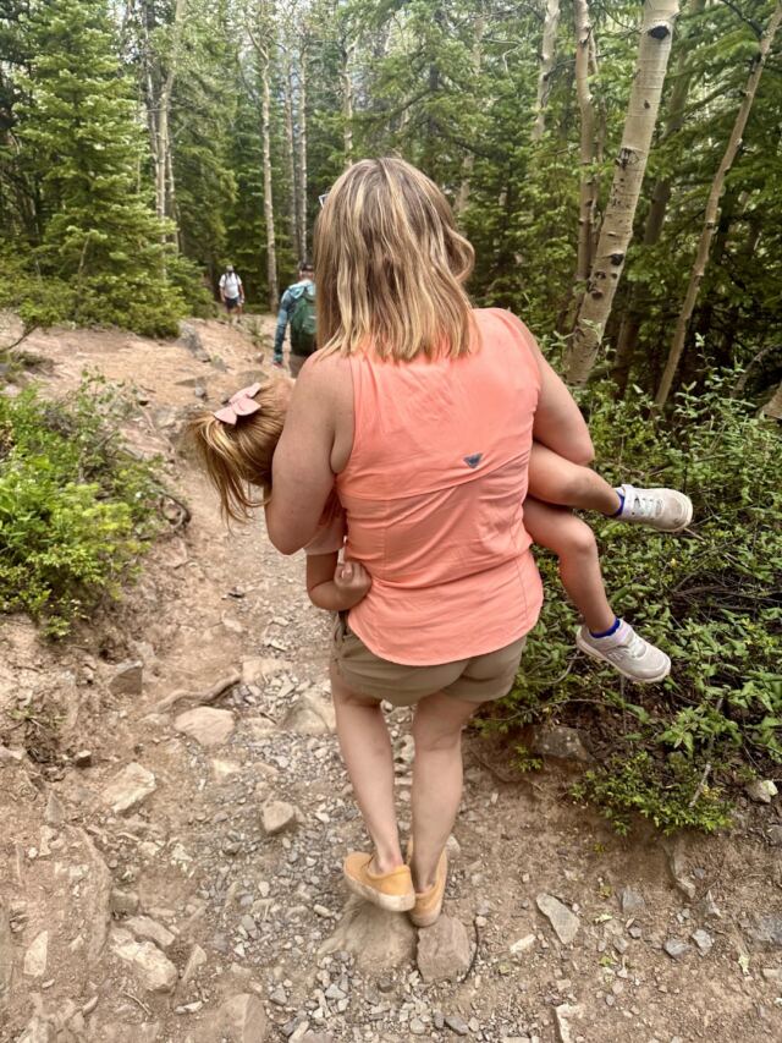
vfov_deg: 71.6
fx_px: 723
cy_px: 522
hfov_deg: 56.8
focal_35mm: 24
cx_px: 391
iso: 80
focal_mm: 6.86
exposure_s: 1/724
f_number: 1.78
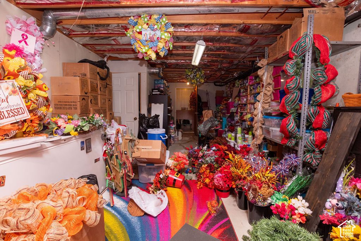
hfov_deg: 100.4
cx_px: 180
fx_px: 150
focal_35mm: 15
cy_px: 120
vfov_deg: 77.3
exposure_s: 1/200
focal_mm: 10
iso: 500
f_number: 5
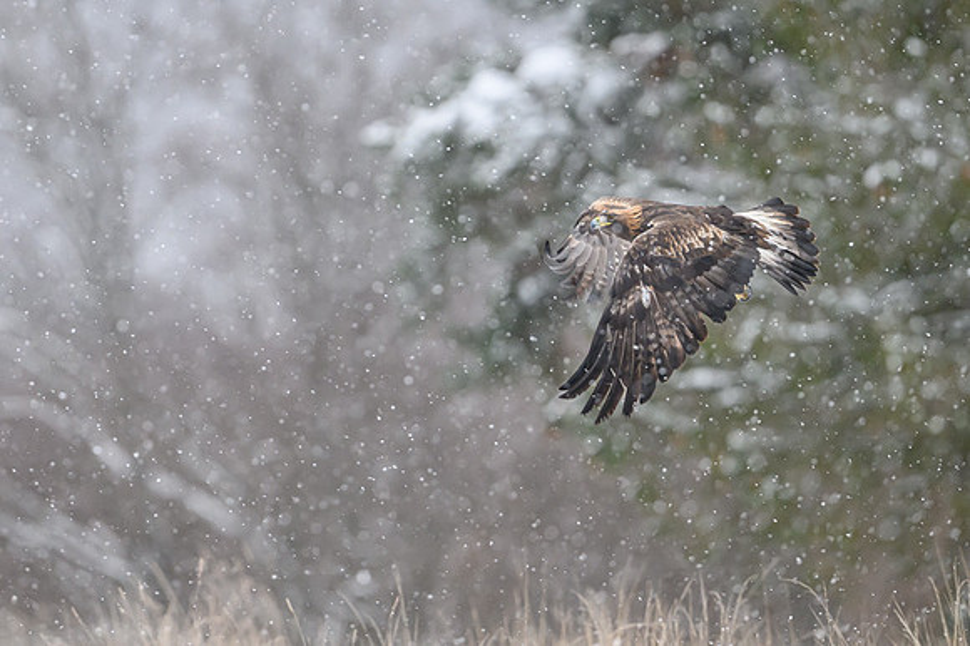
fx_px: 15071
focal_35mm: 560
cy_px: 194
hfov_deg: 3.7
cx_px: 417
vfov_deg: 2.5
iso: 1600
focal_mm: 400
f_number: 4
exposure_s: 1/2000
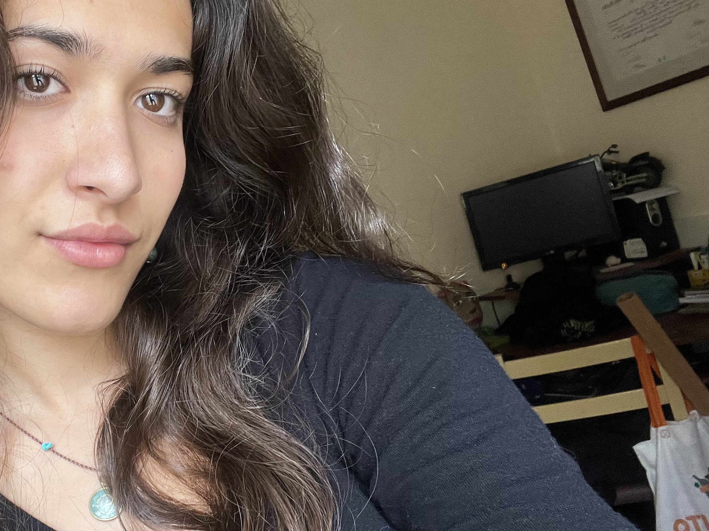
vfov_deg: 35.1
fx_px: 840
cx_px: 97
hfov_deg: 42.7
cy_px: 306
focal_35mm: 41
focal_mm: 2.71
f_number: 2.2
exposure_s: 1/87
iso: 100
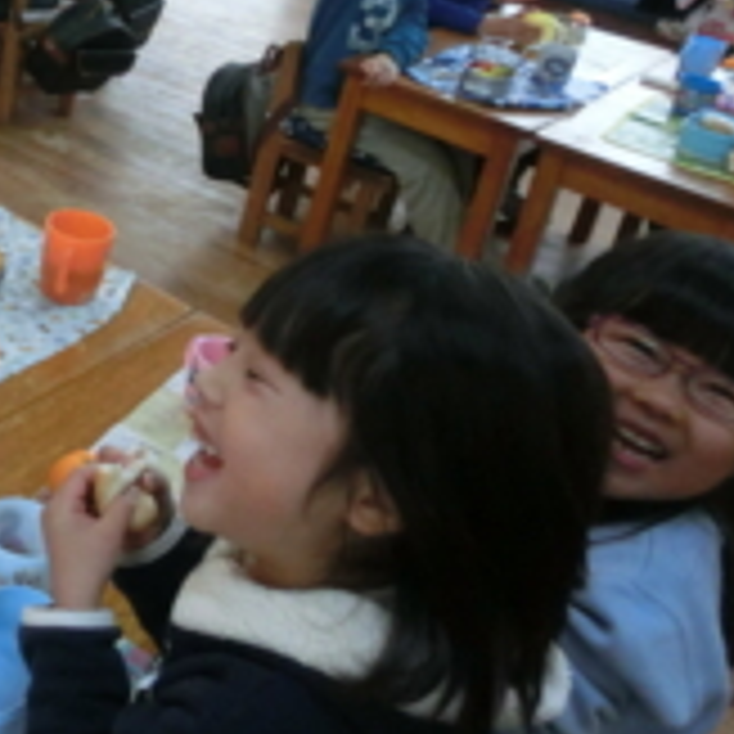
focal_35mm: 52
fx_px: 1247
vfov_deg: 31.6
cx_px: -140
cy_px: 104
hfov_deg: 28.6
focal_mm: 4.24
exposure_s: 1/250
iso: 800
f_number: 3
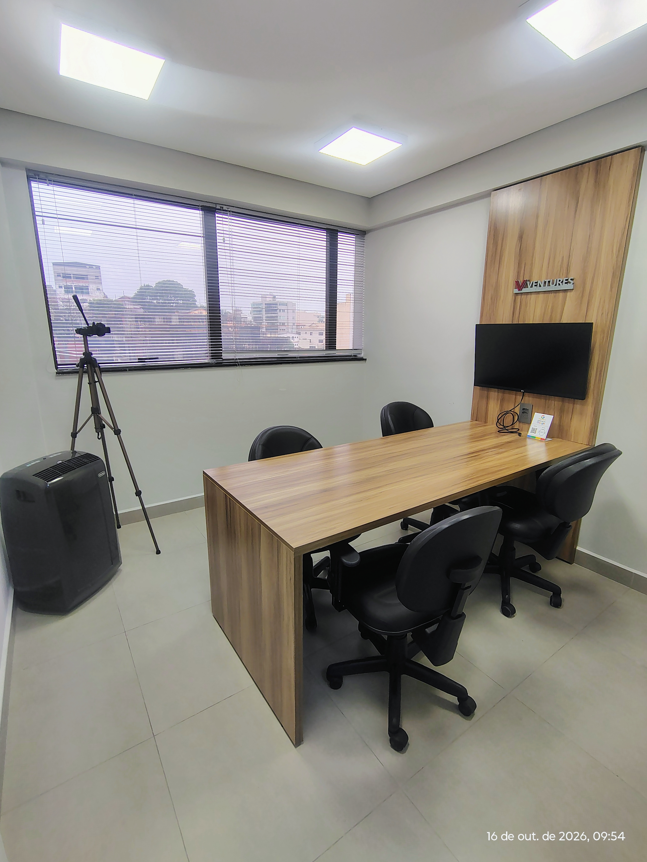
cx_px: 324
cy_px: 431
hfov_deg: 78.1
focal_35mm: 16
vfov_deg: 94.5
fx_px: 399
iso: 174
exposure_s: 1/60
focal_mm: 2.13
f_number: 2.2
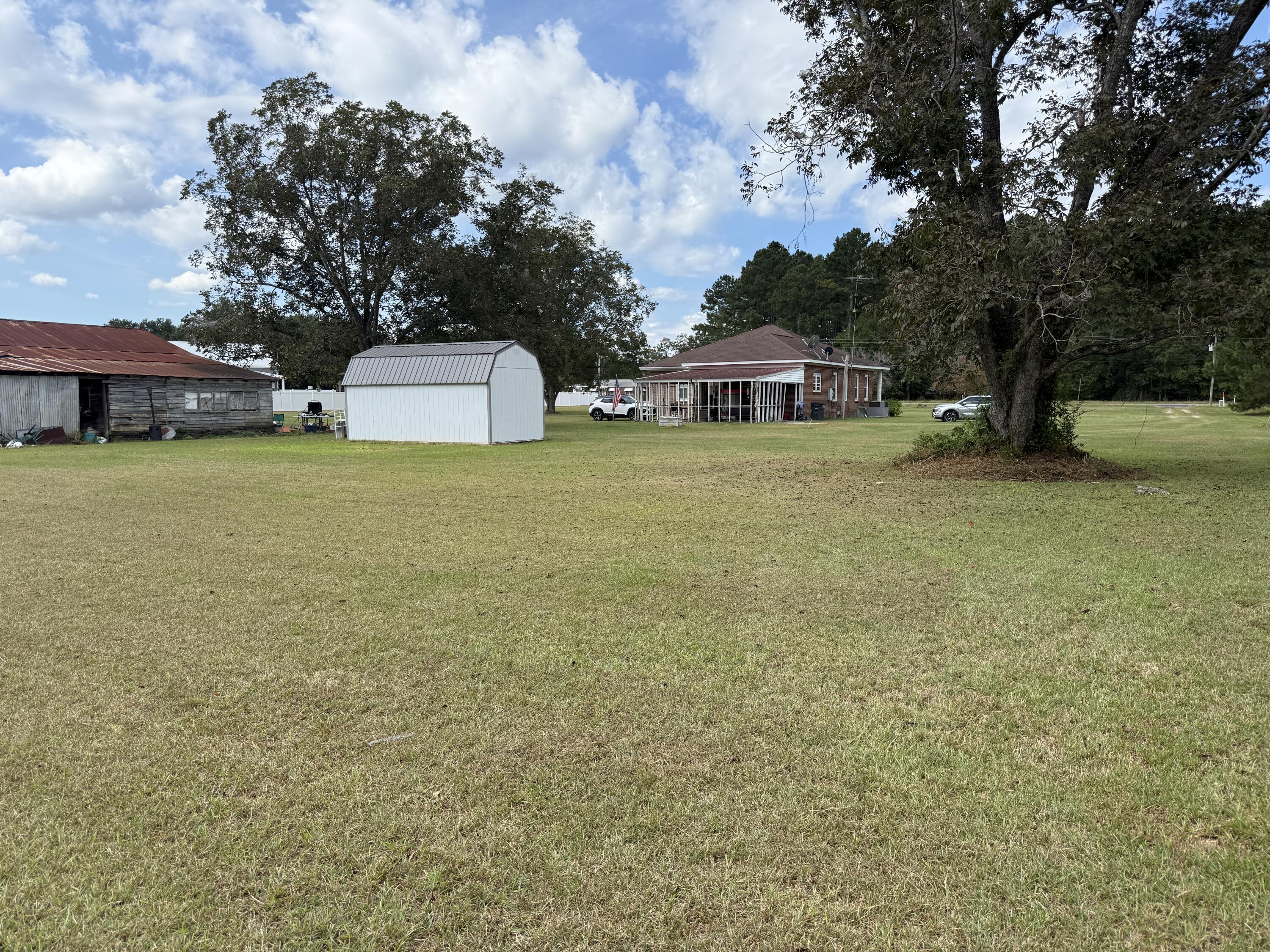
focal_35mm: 24
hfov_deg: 71.6
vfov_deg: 56.8
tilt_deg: -4.0
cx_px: 635
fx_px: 881
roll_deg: +0.3
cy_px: 476
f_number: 1.78
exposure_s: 1/3425
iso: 100
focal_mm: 6.76
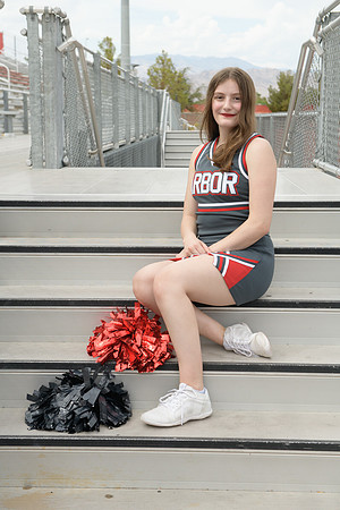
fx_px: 850
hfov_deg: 22.6
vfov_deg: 33.4
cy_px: 255
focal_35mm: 60
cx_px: 170
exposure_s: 1/1250
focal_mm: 60
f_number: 5.6
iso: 800
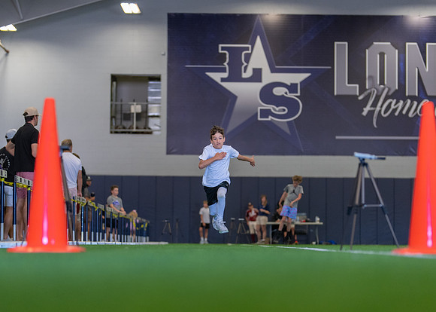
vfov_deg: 17.4
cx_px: 204
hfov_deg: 24.2
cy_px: 203
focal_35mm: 82
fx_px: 1015
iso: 1600
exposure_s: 1/1000
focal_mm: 50
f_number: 1.2
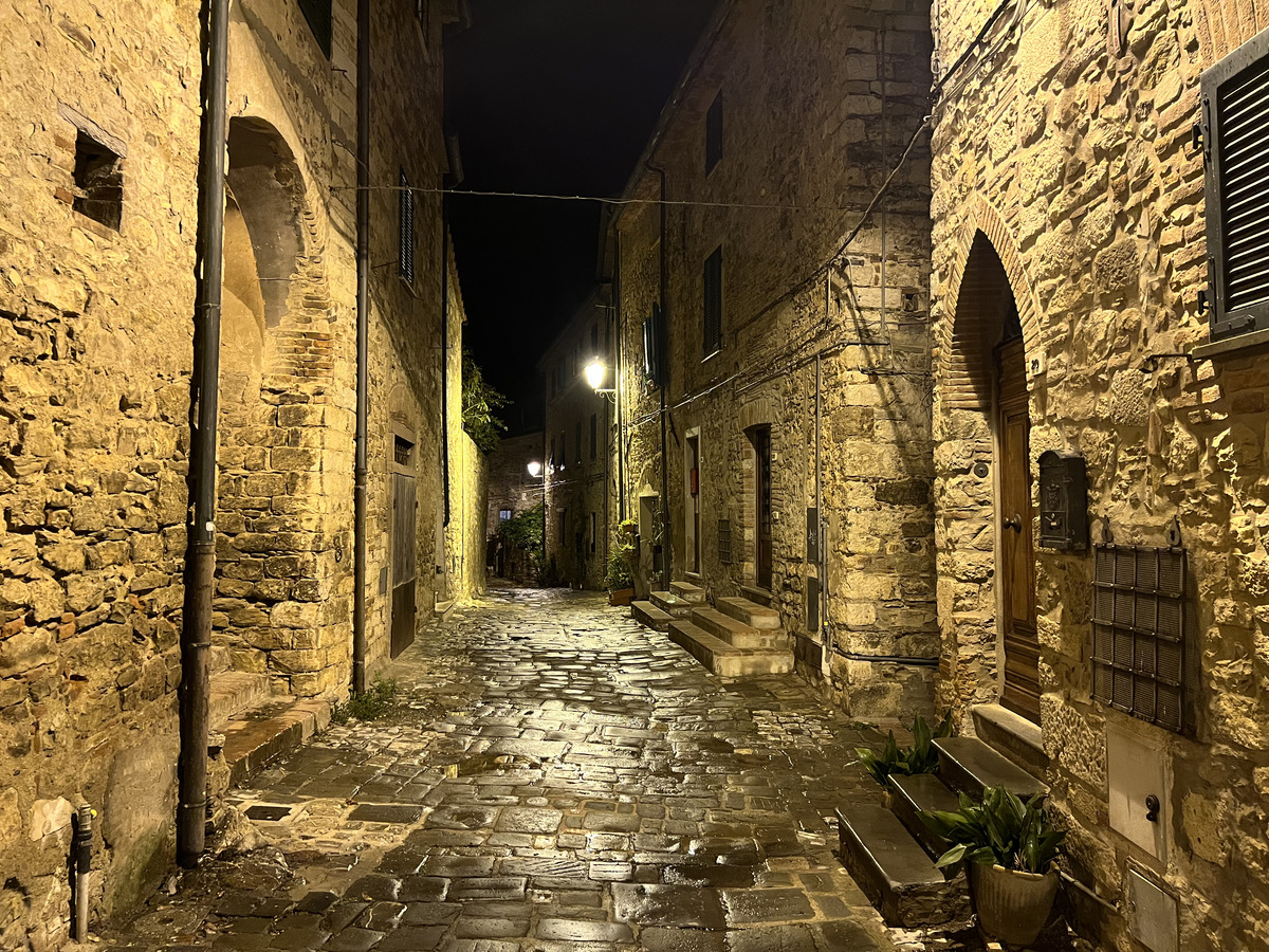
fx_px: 953
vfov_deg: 53.1
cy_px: 476
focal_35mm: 26
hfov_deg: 67.3
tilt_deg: +1.7
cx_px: 634
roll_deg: +0.1
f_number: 1.5
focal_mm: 5.7
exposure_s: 1/33
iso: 500
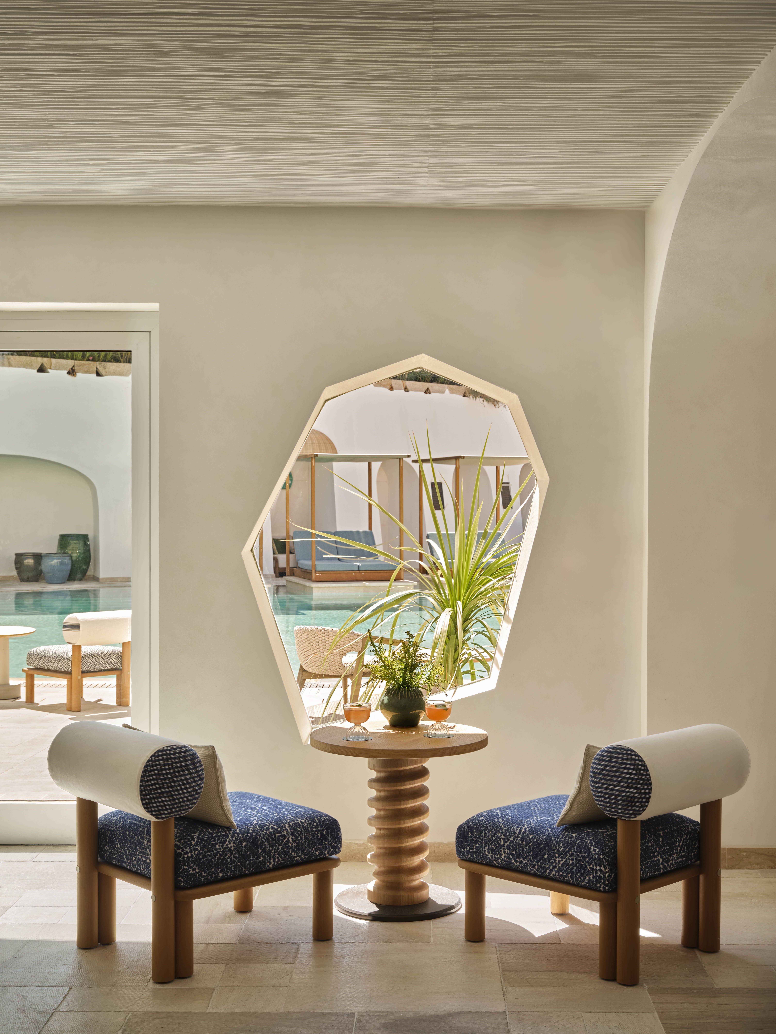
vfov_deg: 38.9
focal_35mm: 49
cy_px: 517
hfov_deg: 29.7
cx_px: 388
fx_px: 1465
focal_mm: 61.8
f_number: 16
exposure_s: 1/100
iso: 400
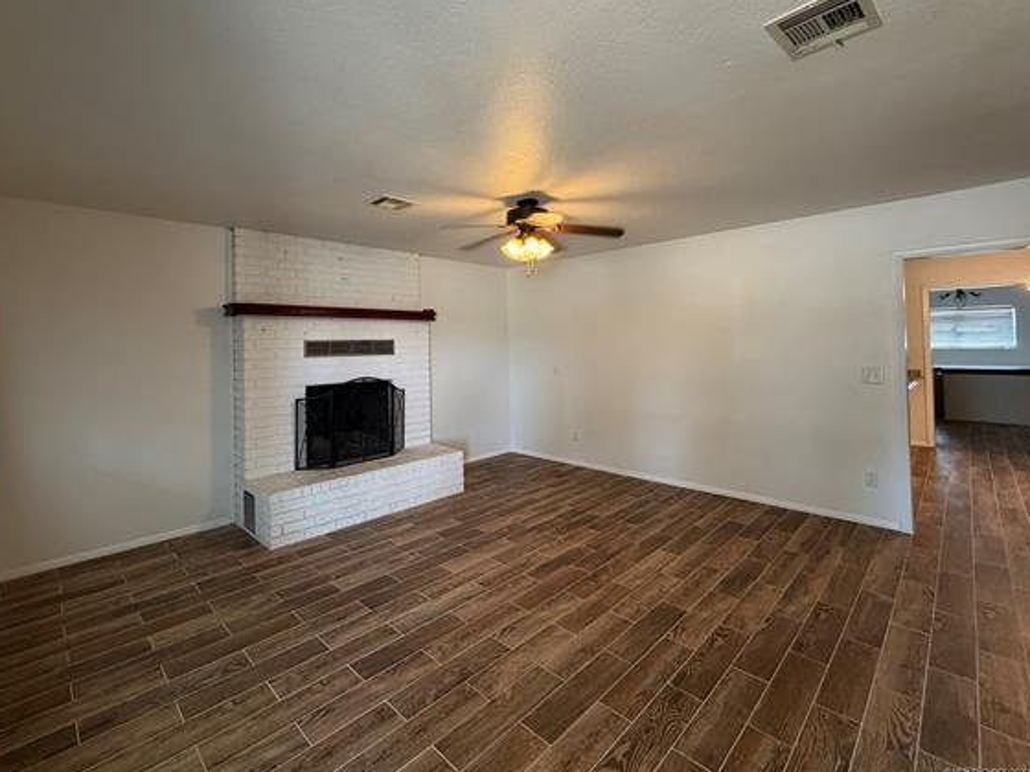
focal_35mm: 16
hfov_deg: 94.4
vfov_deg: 77.7
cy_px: 336
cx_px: 480
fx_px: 476
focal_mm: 2.22
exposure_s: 1/60
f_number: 2.2
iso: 250
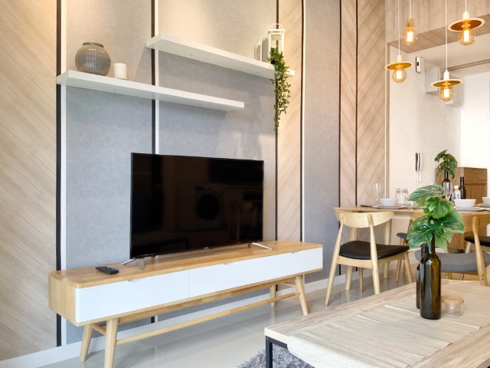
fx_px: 411
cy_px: 184
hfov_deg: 61.7
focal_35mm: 29
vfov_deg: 48.2
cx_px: 245
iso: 50
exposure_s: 1/100
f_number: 1.8
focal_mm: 3
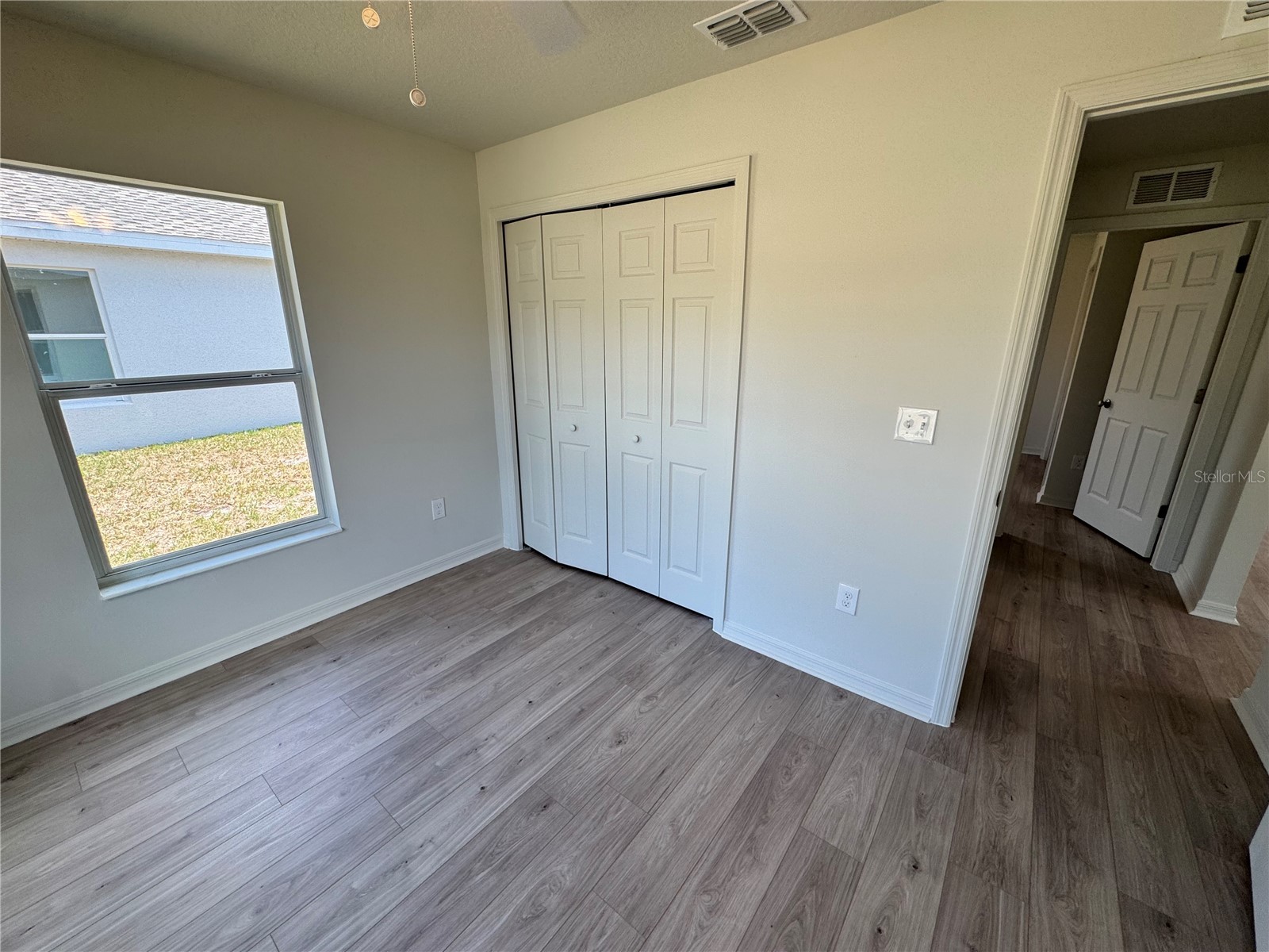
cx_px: 634
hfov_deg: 102.1
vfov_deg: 85.7
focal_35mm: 14
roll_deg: -0.2
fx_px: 513
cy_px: 476
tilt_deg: -16.3
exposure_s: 1/167
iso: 40
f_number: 2.2
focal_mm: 2.22
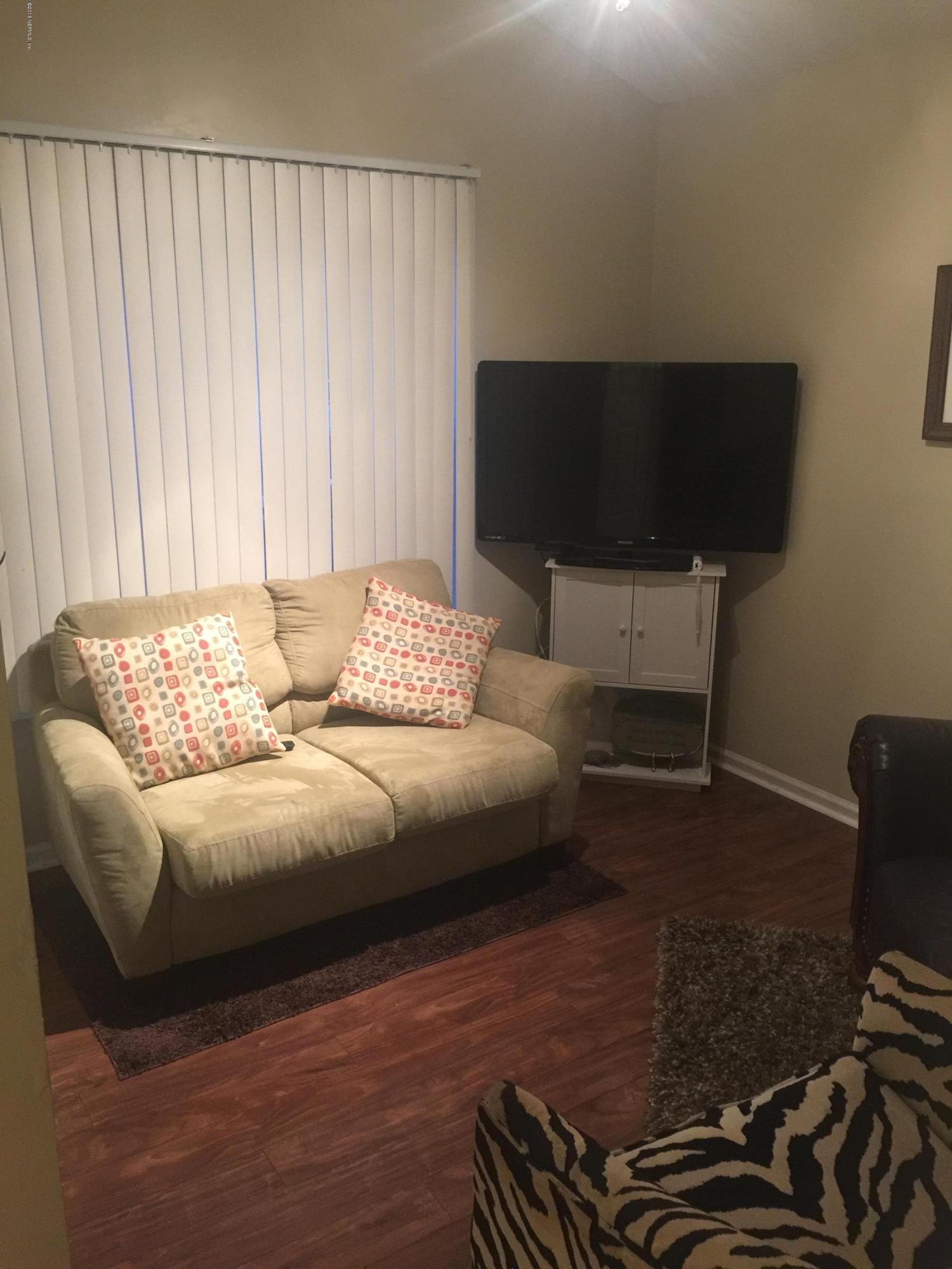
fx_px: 1063
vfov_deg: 61.7
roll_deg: +0.9
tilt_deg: -16.7
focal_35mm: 29
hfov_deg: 48.2
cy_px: 634
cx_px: 476
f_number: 2.2
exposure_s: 1/10
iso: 125
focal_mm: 4.15
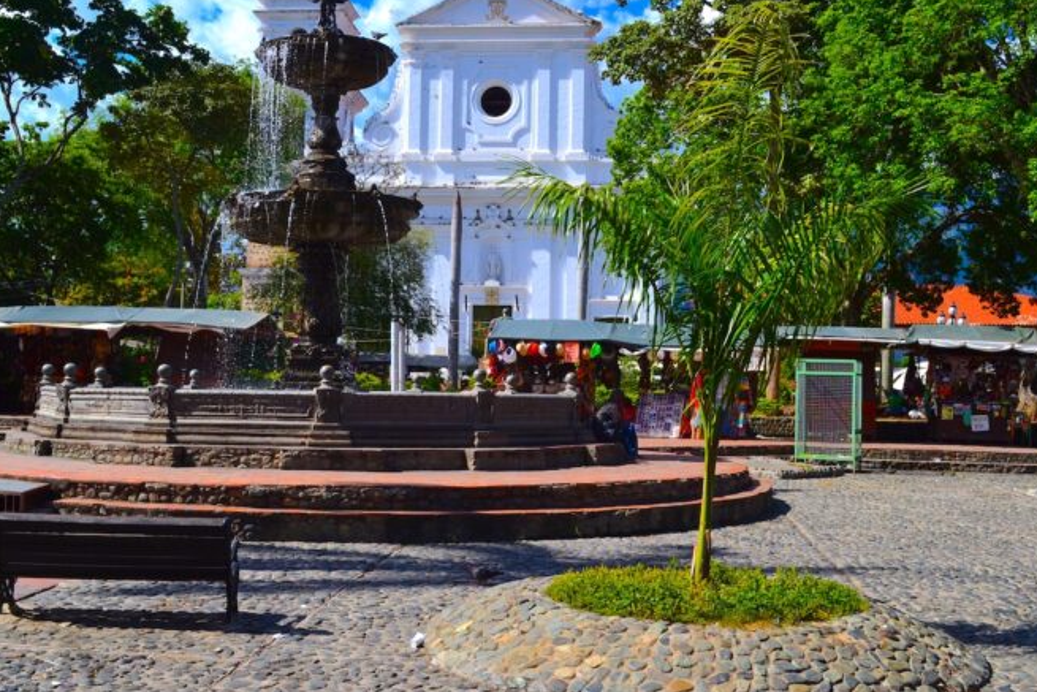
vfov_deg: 30.5
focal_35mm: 44
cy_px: 310
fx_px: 1268
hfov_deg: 44.5
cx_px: 477
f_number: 11
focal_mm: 24
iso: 400
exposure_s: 1/400
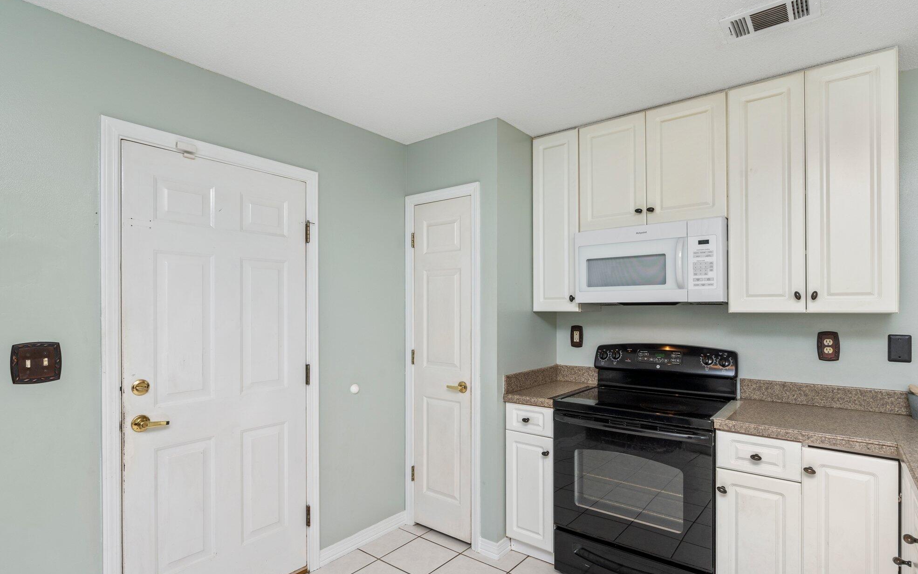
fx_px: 450
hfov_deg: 91.1
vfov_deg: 64.9
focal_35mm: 18
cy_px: 311
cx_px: 470
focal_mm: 17
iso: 200
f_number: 9
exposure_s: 1/40
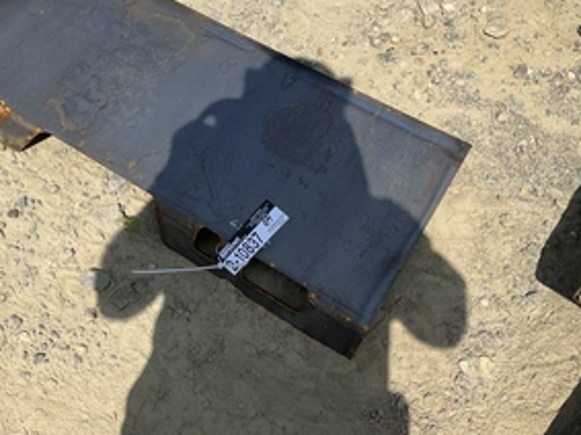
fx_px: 688
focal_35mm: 41
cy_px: 162
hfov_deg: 45.3
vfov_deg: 34.9
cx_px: 205
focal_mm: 3
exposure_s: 1/2667
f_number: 1.8
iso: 25
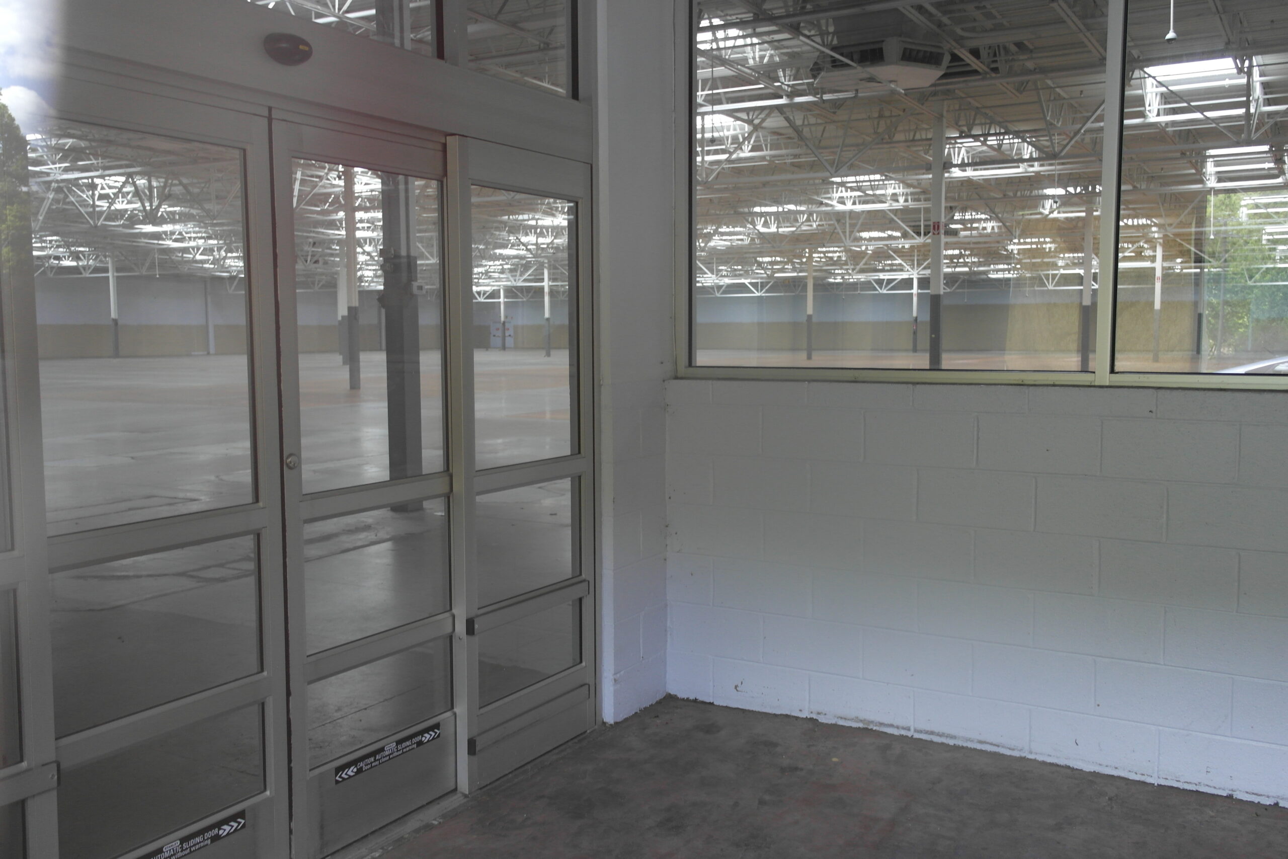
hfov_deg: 61.9
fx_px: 1073
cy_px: 430
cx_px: 644
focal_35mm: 30
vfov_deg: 43.6
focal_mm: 20
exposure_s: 1/20
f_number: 3.5
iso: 400
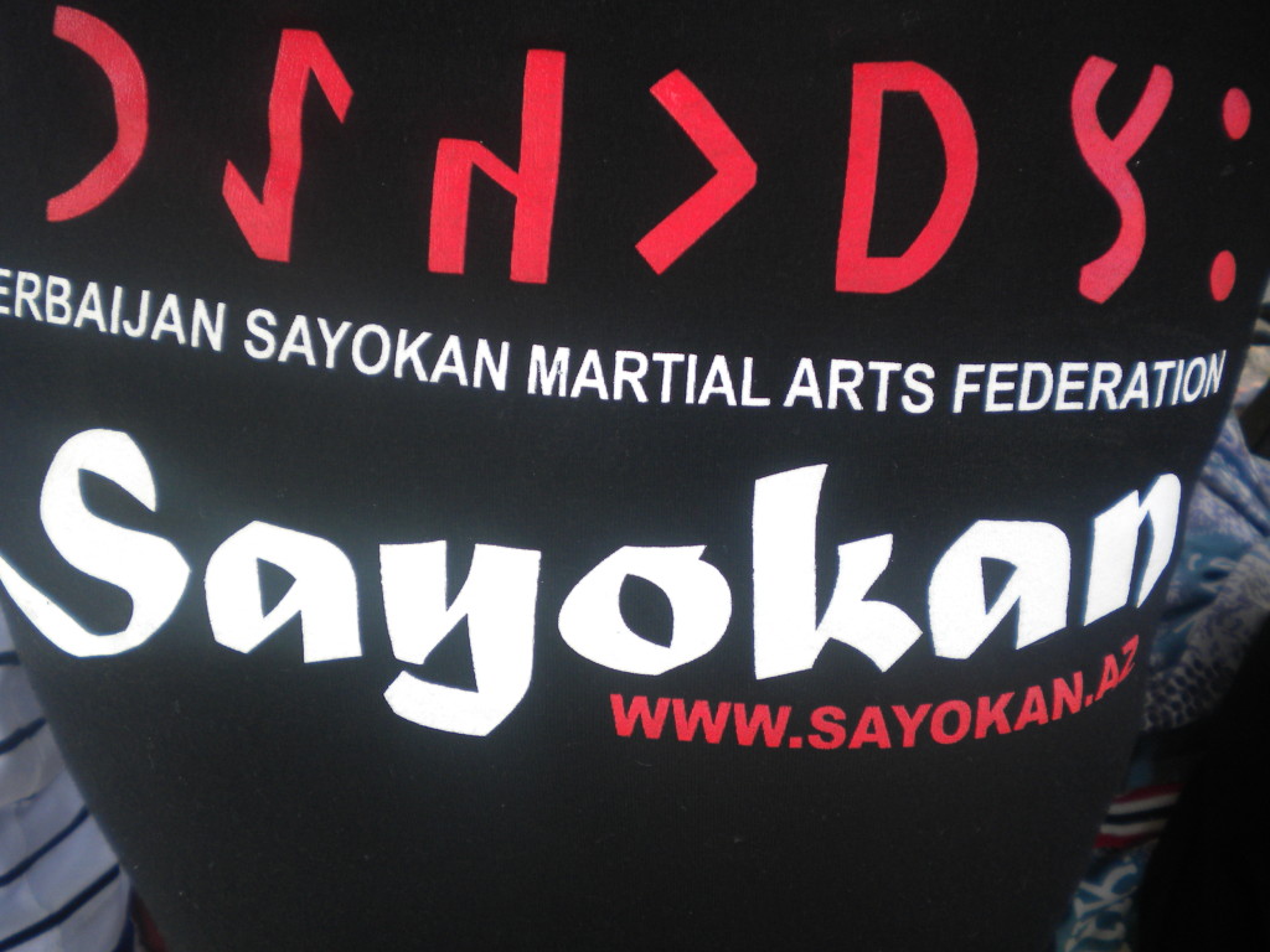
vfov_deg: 40.7
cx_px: 635
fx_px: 1284
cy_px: 476
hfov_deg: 52.6
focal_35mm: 35
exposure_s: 1/87.7
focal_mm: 6.3
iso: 80
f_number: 3.1
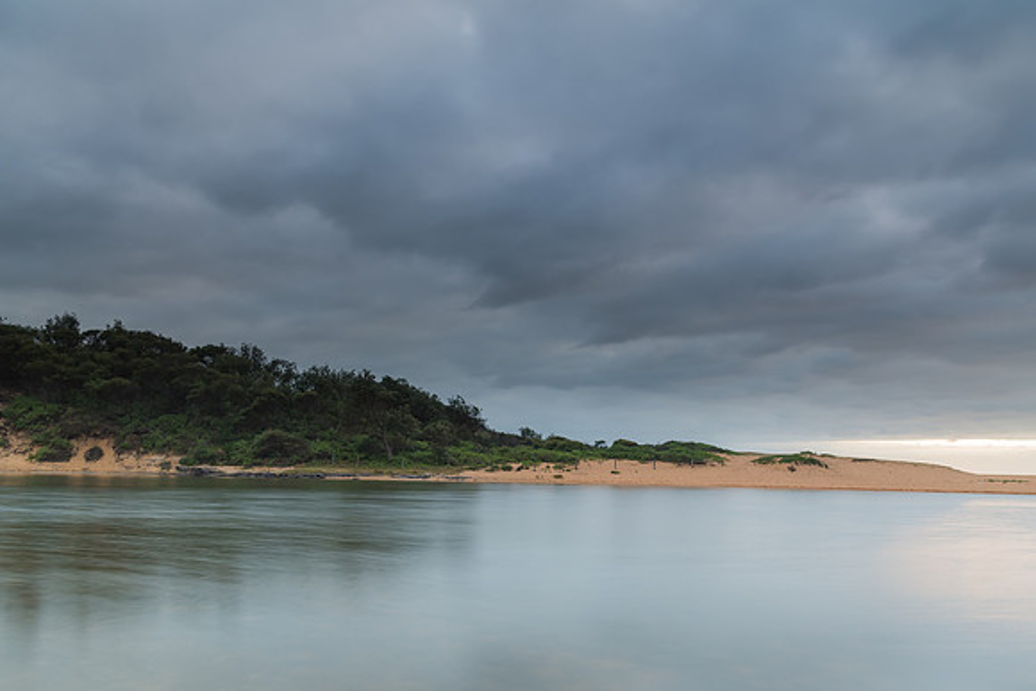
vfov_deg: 53.2
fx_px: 691
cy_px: 346
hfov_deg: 73.7
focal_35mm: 24
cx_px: 518
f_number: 5
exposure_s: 5
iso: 160
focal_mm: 16
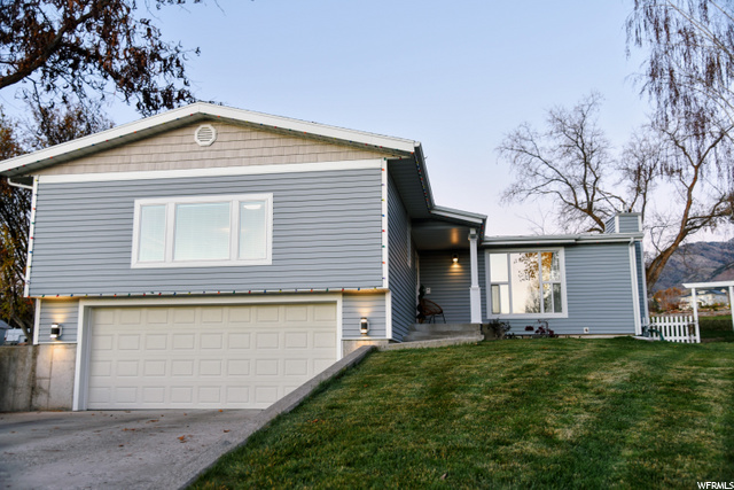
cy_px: 245
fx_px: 693
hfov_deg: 55.8
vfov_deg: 38.9
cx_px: 367
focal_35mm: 34
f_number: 4
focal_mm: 34
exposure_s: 1/60
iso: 500
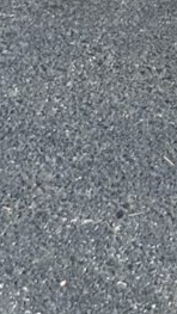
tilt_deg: -9.9
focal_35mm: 207
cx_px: 463
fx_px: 1727
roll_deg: -3.6
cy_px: -433
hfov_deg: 5.6
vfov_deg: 9.3
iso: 125
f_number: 1.5
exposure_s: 1/83
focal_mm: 5.7
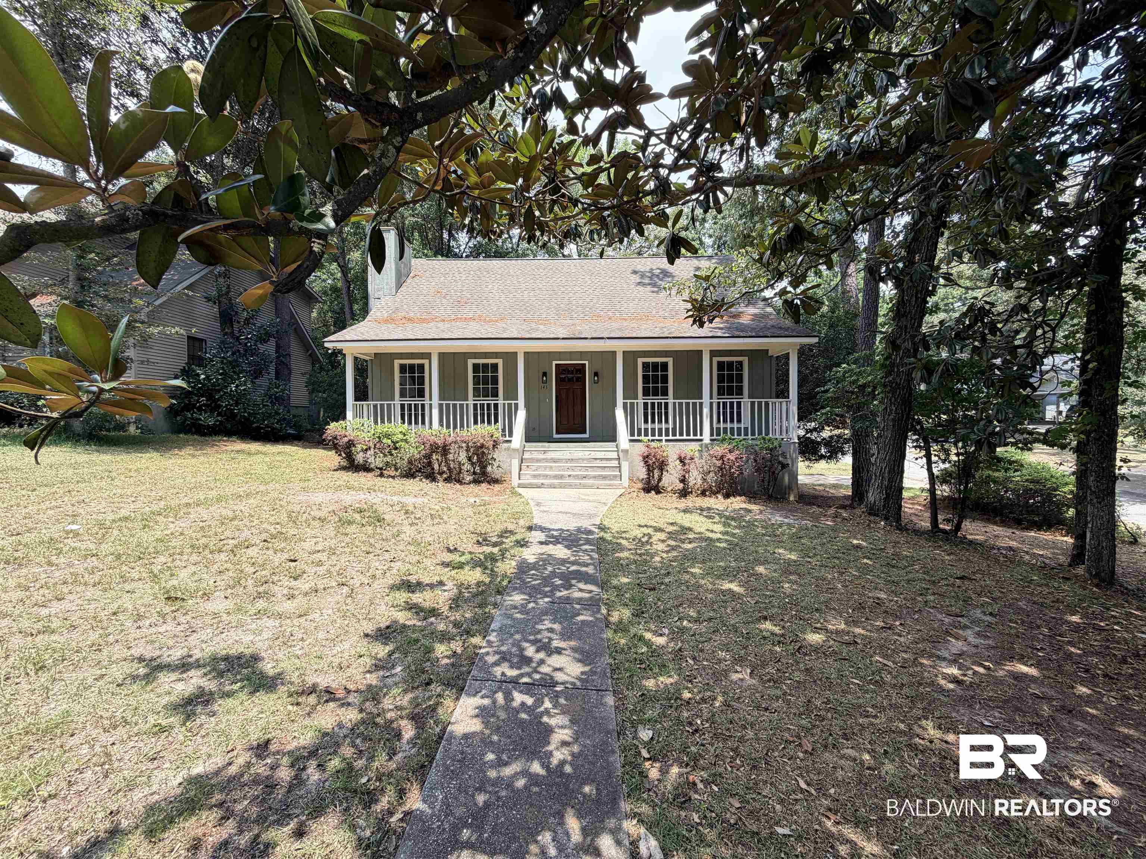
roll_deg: +0.5
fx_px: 463
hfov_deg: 102.1
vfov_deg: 85.7
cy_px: 430
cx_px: 573
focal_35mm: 14
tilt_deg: -0.8
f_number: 2.2
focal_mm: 2.22
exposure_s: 1/506
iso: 40
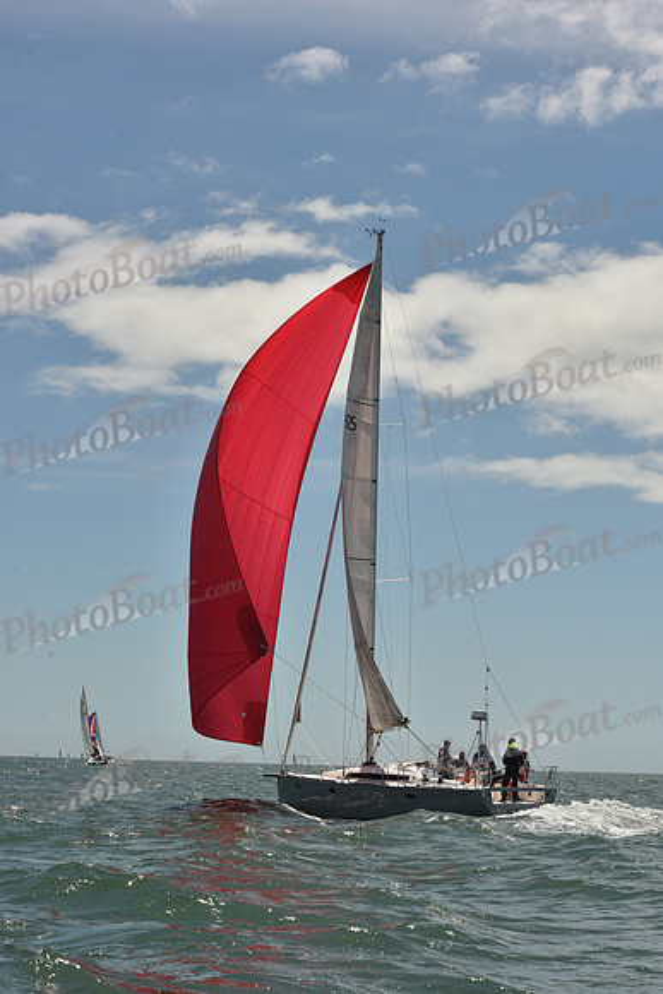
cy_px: 497
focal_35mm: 70
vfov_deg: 28.8
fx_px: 1932
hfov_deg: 19.5
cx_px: 332
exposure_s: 1/800
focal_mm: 70
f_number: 14
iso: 320
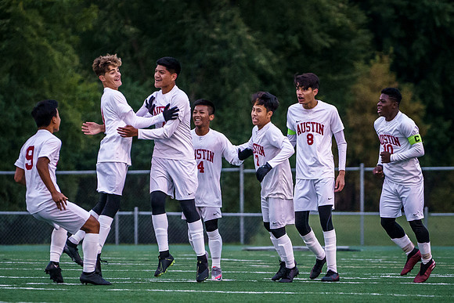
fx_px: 4694
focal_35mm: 372
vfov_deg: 3.7
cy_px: 171
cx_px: 234
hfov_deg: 5.5
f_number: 4
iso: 5000
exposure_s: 1/1250
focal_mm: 200
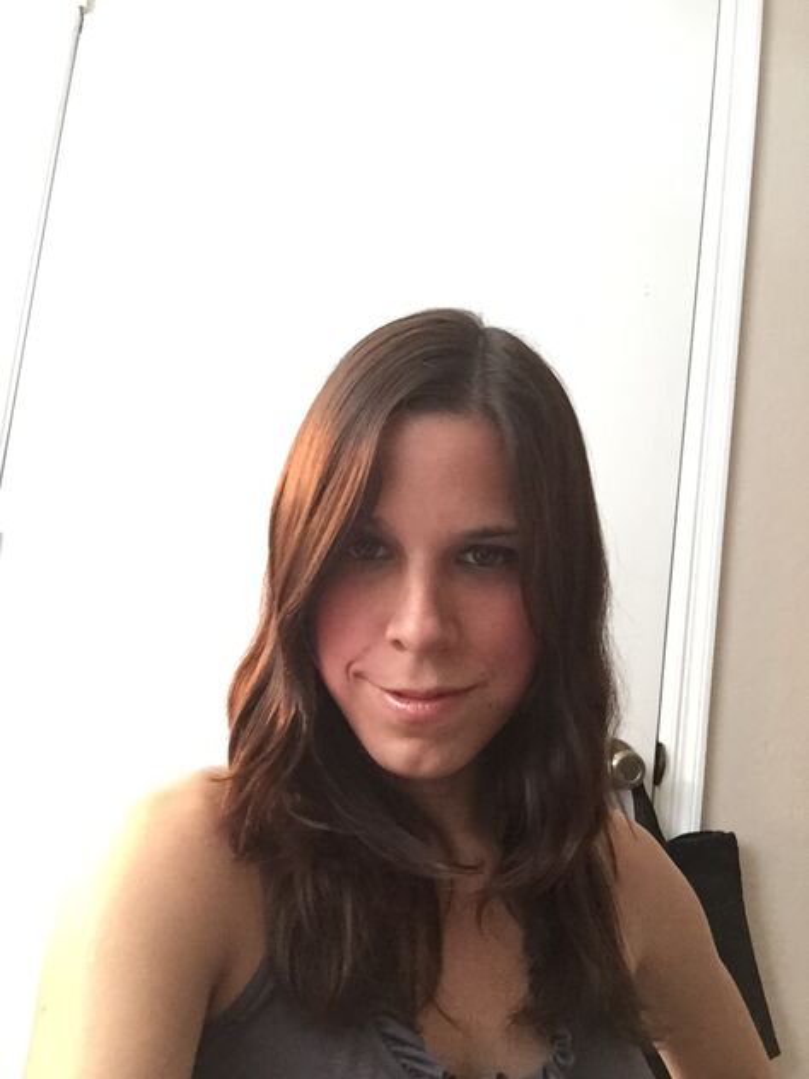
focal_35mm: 31
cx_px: 404
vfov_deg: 58.4
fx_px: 966
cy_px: 540
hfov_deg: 45.4
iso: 320
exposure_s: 1/30
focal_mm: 2.65
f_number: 2.2
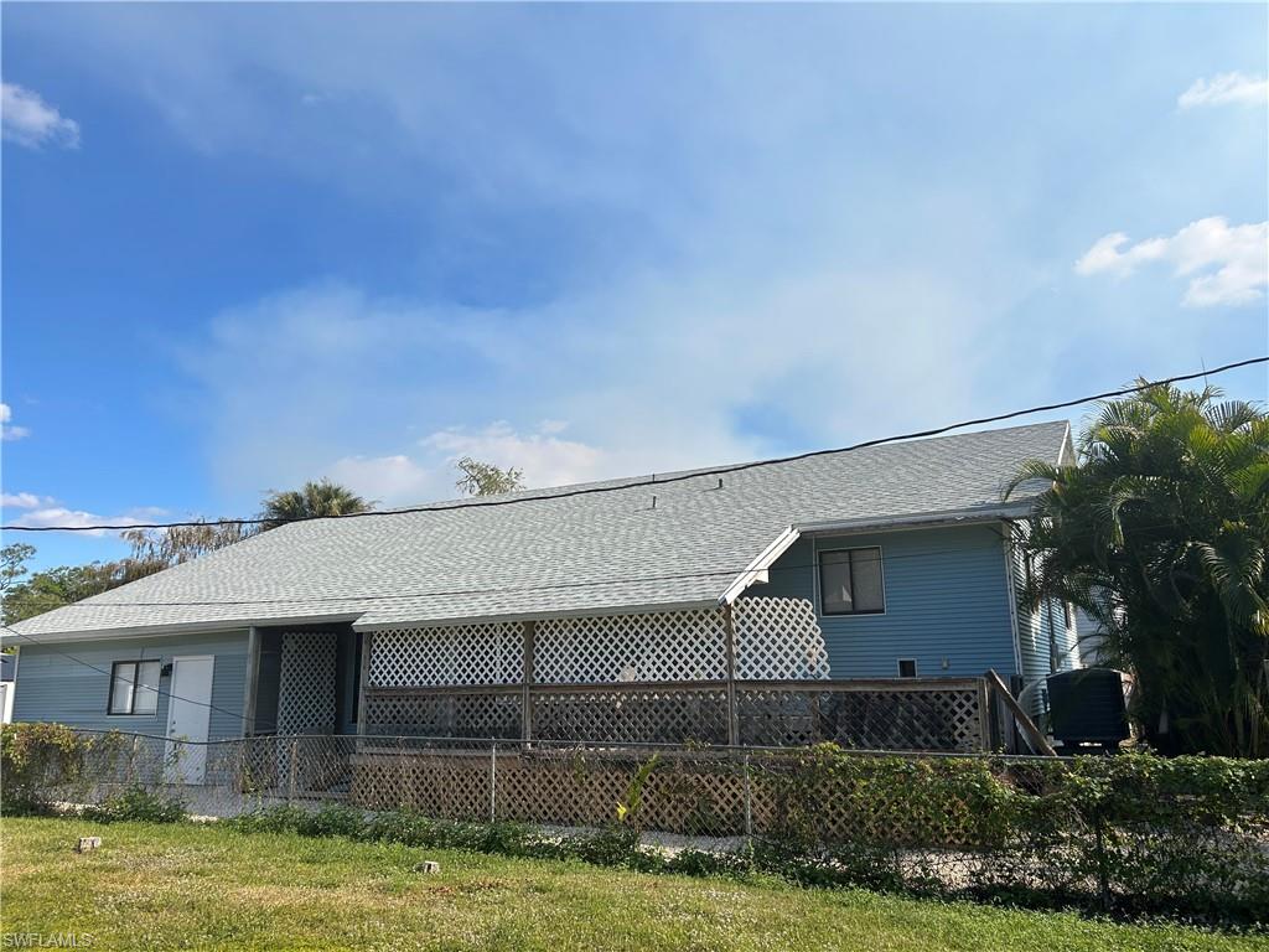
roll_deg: -0.7
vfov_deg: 53.1
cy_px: 476
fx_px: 953
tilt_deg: +12.1
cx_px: 634
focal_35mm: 26
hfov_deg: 67.3
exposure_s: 1/5076
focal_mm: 5.7
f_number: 1.5
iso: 50
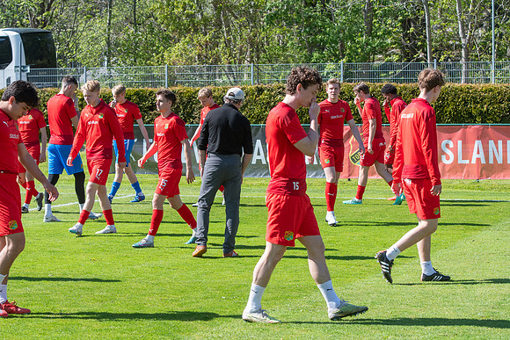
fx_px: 1488
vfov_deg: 13.0
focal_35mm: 105
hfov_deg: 19.5
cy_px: 170
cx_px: 255
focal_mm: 70
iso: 450
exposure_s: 1/640
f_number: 7.1
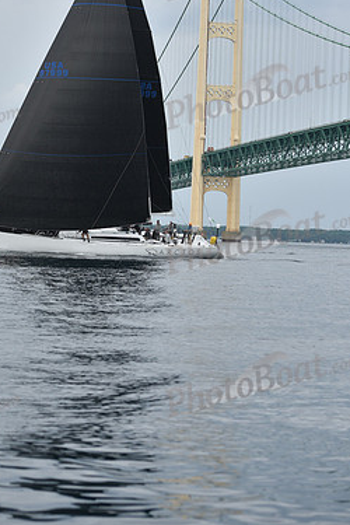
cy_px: 186
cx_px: 93
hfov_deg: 11.8
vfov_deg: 17.6
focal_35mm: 116
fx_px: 1692
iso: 250
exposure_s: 1/800
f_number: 4
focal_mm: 75
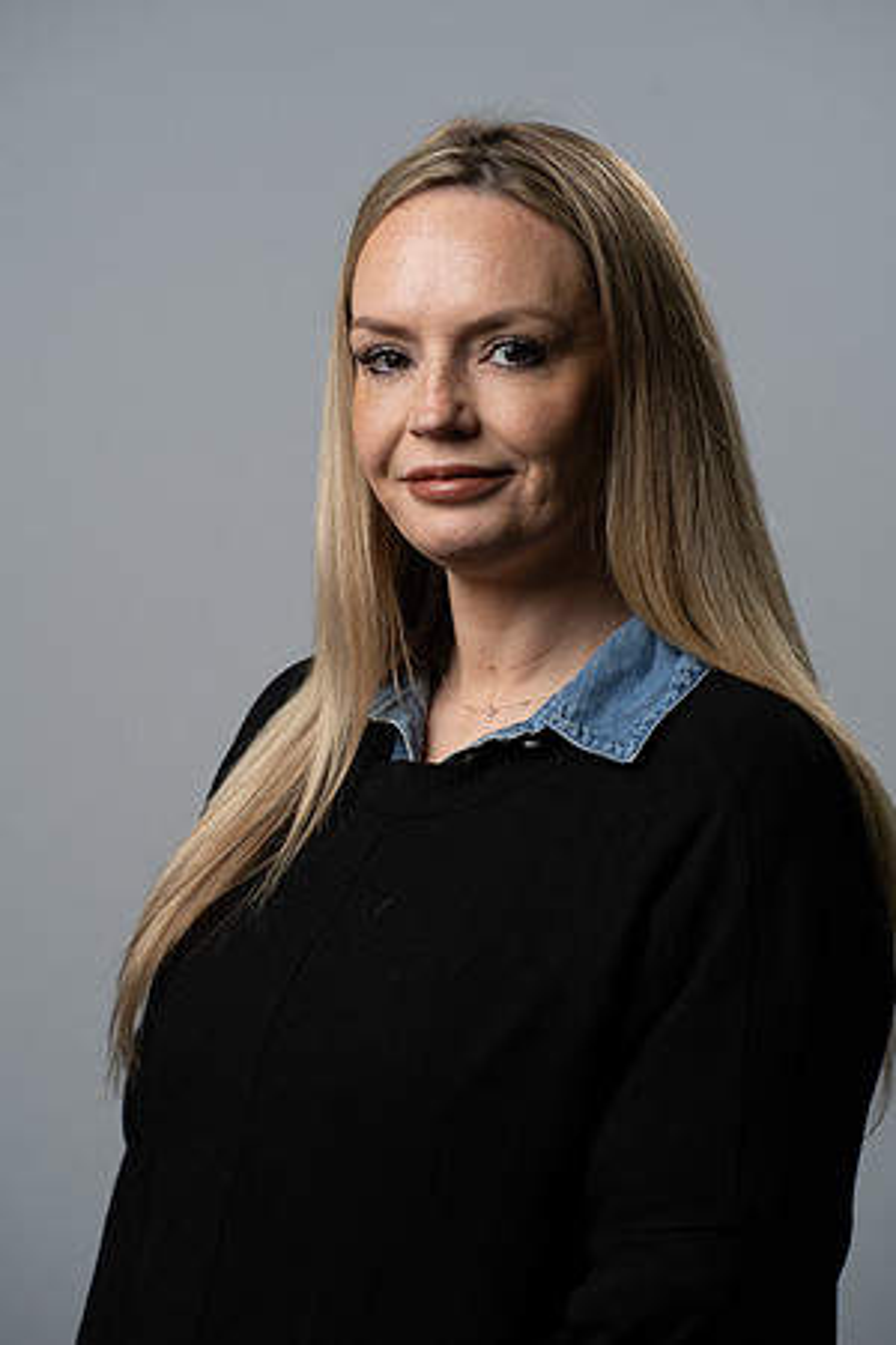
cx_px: 448
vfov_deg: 13.0
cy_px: 672
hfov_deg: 8.7
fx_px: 5898
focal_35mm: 158
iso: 160
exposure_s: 1/160
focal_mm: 158
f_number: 7.1
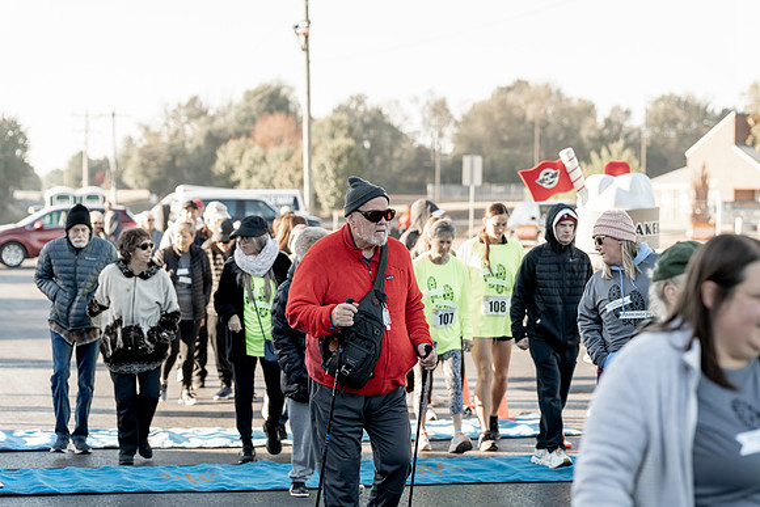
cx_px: 380
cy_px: 254
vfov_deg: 15.4
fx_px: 1879
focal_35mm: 89
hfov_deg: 22.9
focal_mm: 89
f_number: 3.5
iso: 320
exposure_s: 1/500
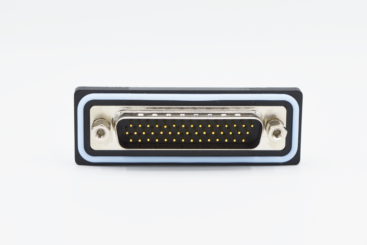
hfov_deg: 25.7
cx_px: 184
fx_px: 805
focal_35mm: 79
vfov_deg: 17.3
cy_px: 124
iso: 100
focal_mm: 52
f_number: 8
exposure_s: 1/250
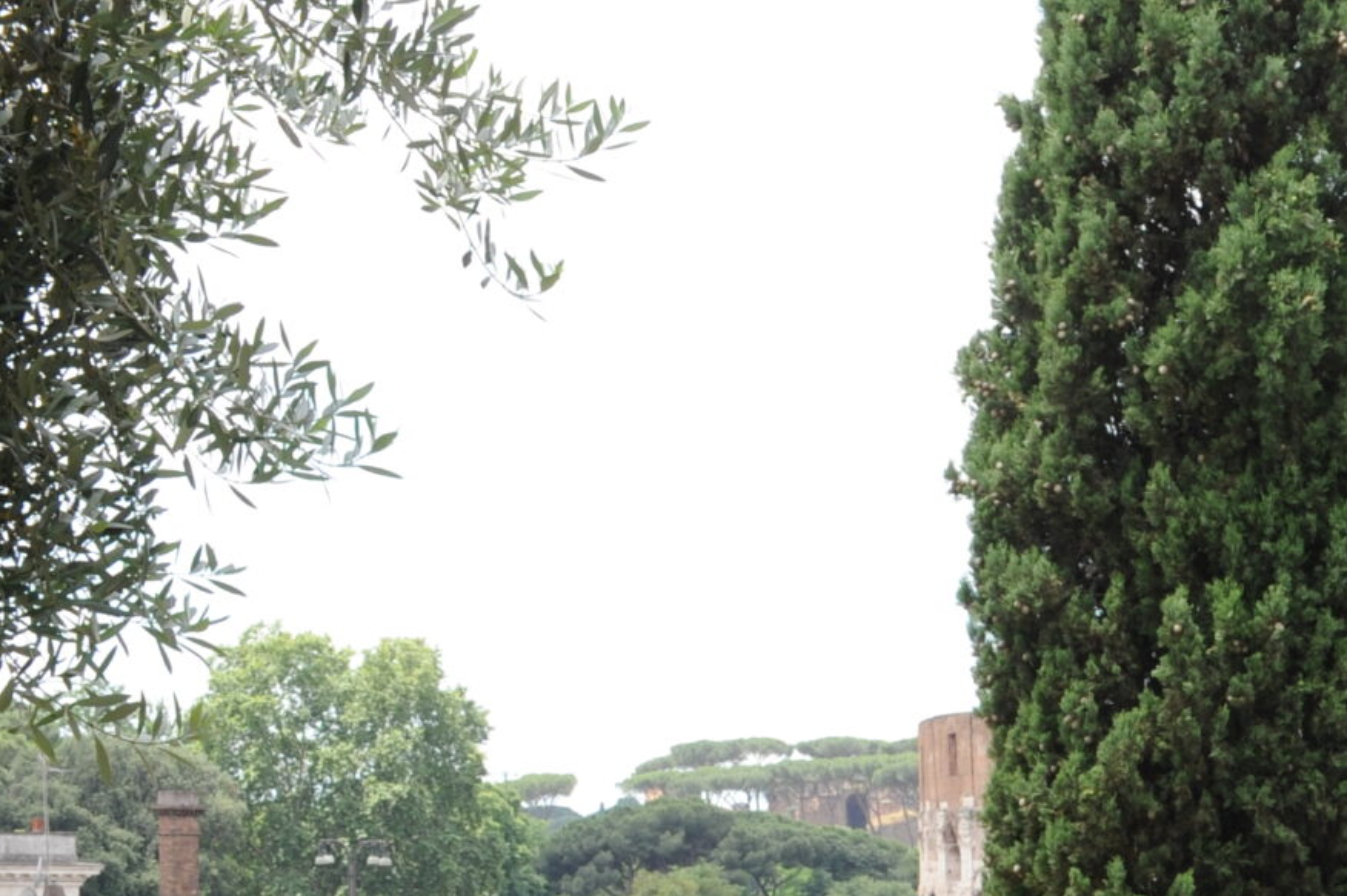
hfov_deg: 17.1
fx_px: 4151
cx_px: 1870
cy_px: 1161
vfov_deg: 12.0
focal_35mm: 111
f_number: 14
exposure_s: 1/100
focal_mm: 38
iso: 400
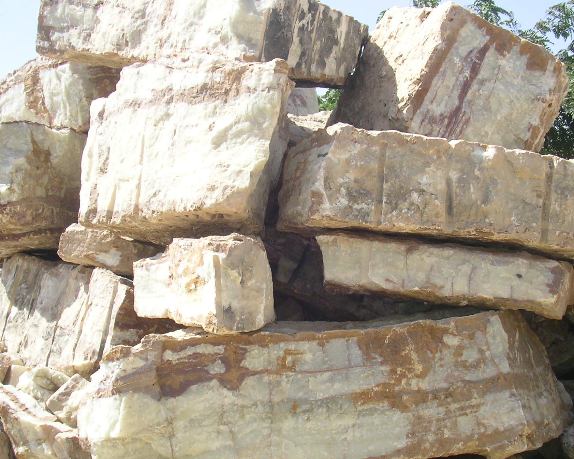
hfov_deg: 33.0
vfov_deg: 26.7
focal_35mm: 57
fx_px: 968
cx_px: 294
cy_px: 250
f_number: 7.5
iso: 71
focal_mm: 7.4
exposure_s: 1/150
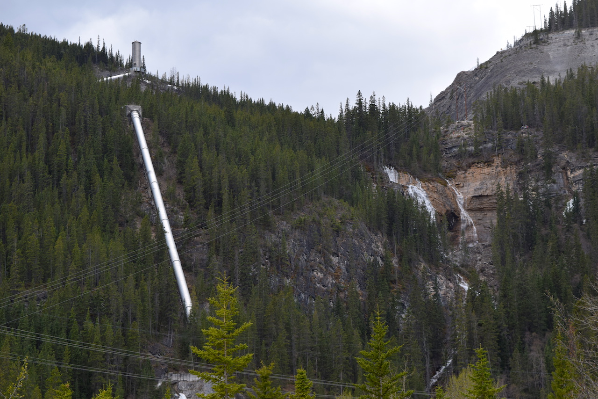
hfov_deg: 24.6
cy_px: 200
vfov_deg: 16.5
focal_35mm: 82
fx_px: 1370
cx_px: 299
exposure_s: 1/320
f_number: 9
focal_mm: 55
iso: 200
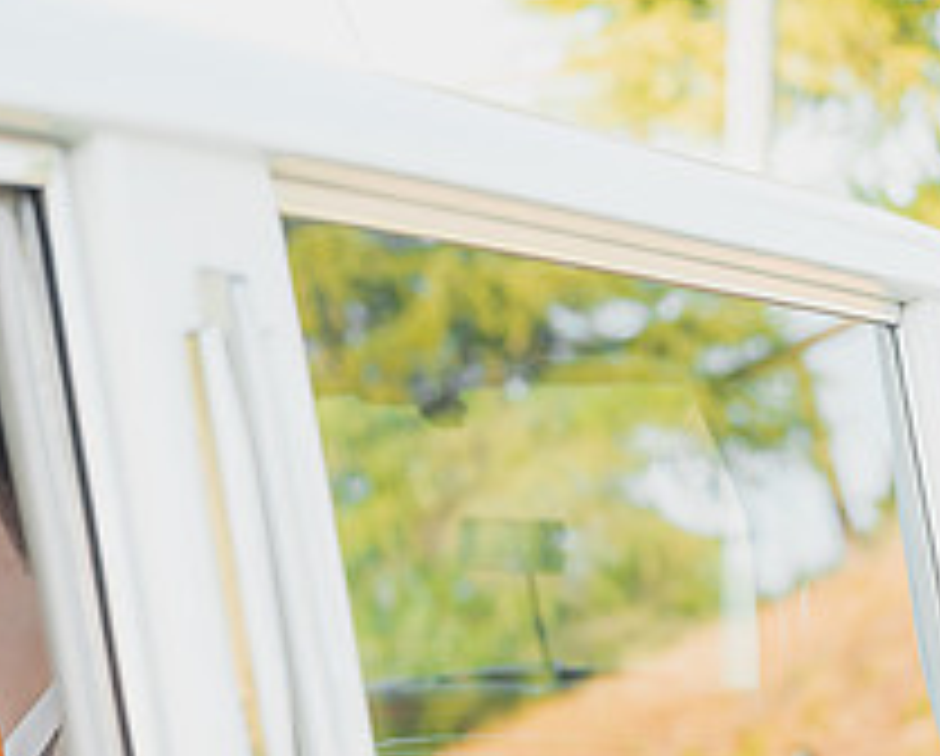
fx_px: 3623
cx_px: -207
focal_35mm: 130
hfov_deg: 14.3
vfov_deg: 11.7
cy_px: 803
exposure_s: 1/160
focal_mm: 50
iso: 125
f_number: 2.5
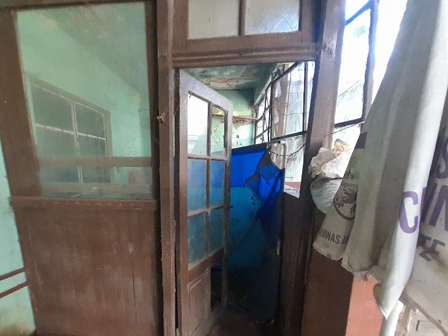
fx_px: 207
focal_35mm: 16
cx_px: 197
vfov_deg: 77.2
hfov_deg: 94.1
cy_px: 202
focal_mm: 1.13
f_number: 2.2
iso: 250
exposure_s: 1/50
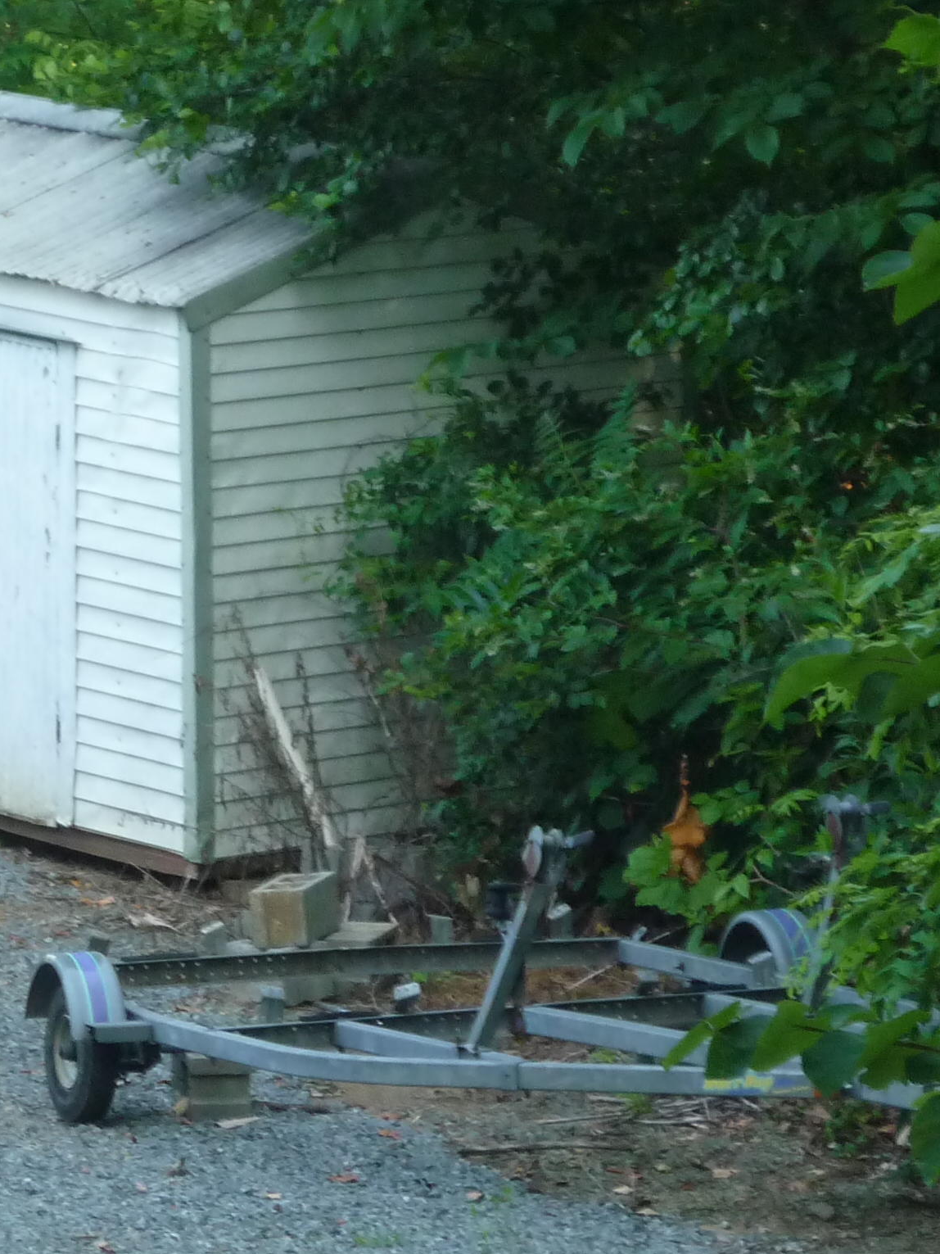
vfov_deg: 9.2
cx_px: 311
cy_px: 628
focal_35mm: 214
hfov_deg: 6.9
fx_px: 7749
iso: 200
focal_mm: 16.5
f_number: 5.1
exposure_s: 1/60
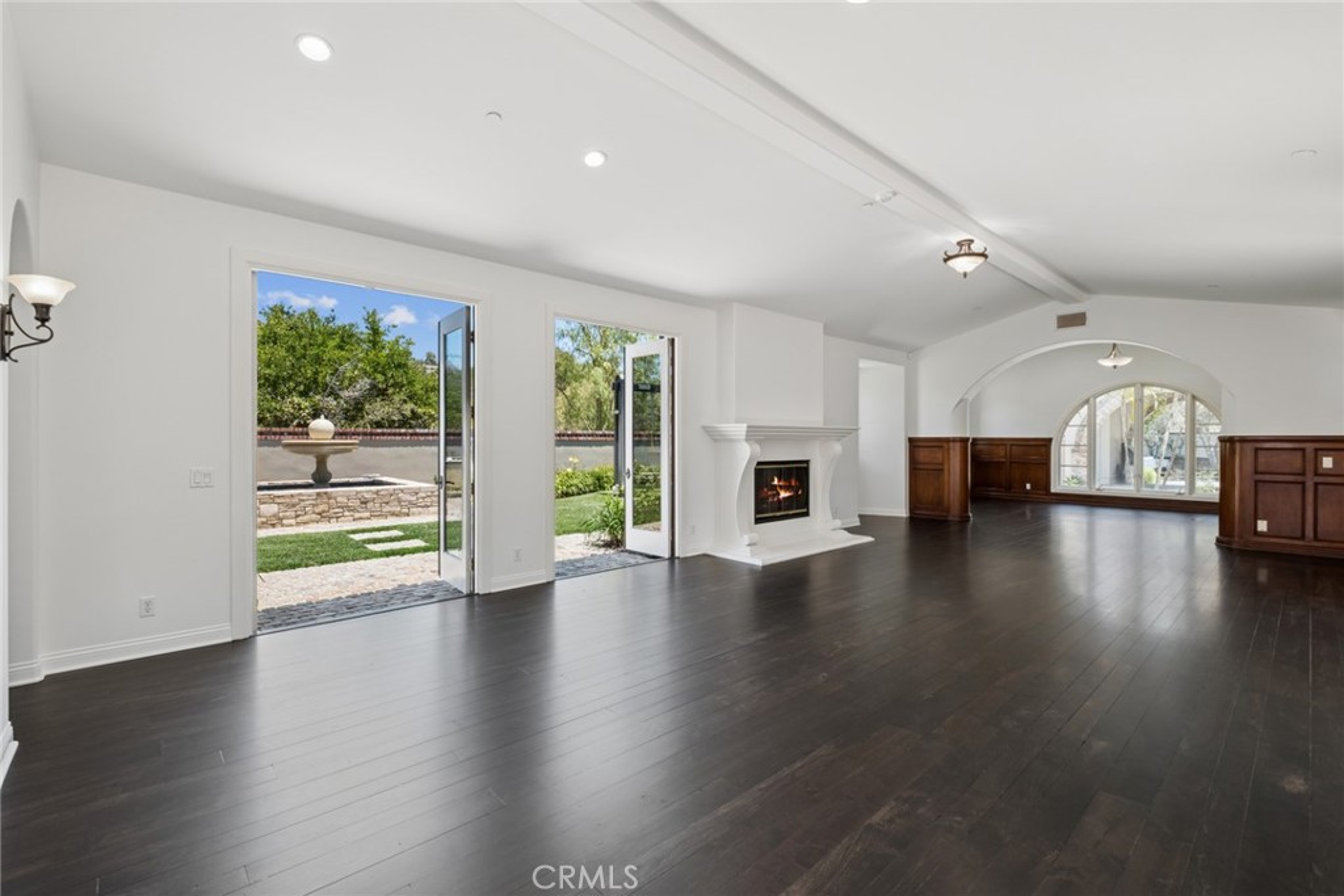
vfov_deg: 77.3
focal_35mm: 15
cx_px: 672
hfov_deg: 100.4
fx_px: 560
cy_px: 448
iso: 200
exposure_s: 1/45
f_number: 9
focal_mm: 10
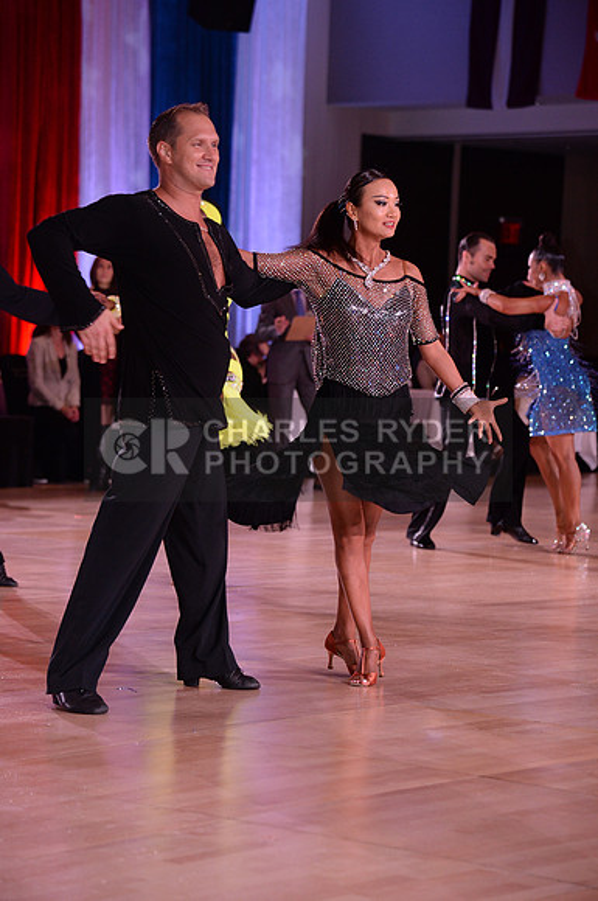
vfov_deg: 17.1
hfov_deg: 11.4
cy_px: 450
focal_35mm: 120
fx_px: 2999
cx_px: 299
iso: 2000
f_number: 5
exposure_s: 1/250
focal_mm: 120
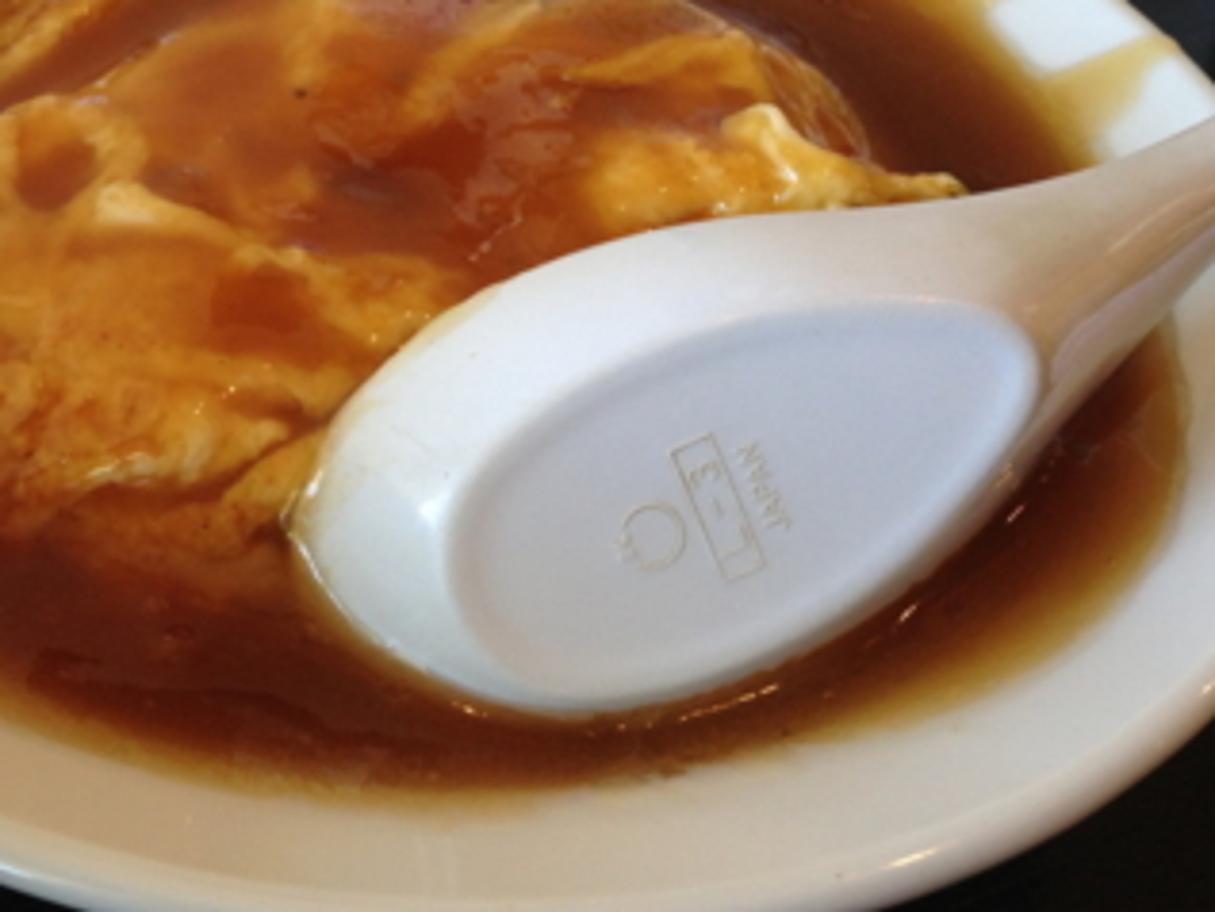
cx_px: 345
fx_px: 1826
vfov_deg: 27.9
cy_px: 320
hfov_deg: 36.2
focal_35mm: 52
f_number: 2.4
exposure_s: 1/30
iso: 50
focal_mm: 4.13
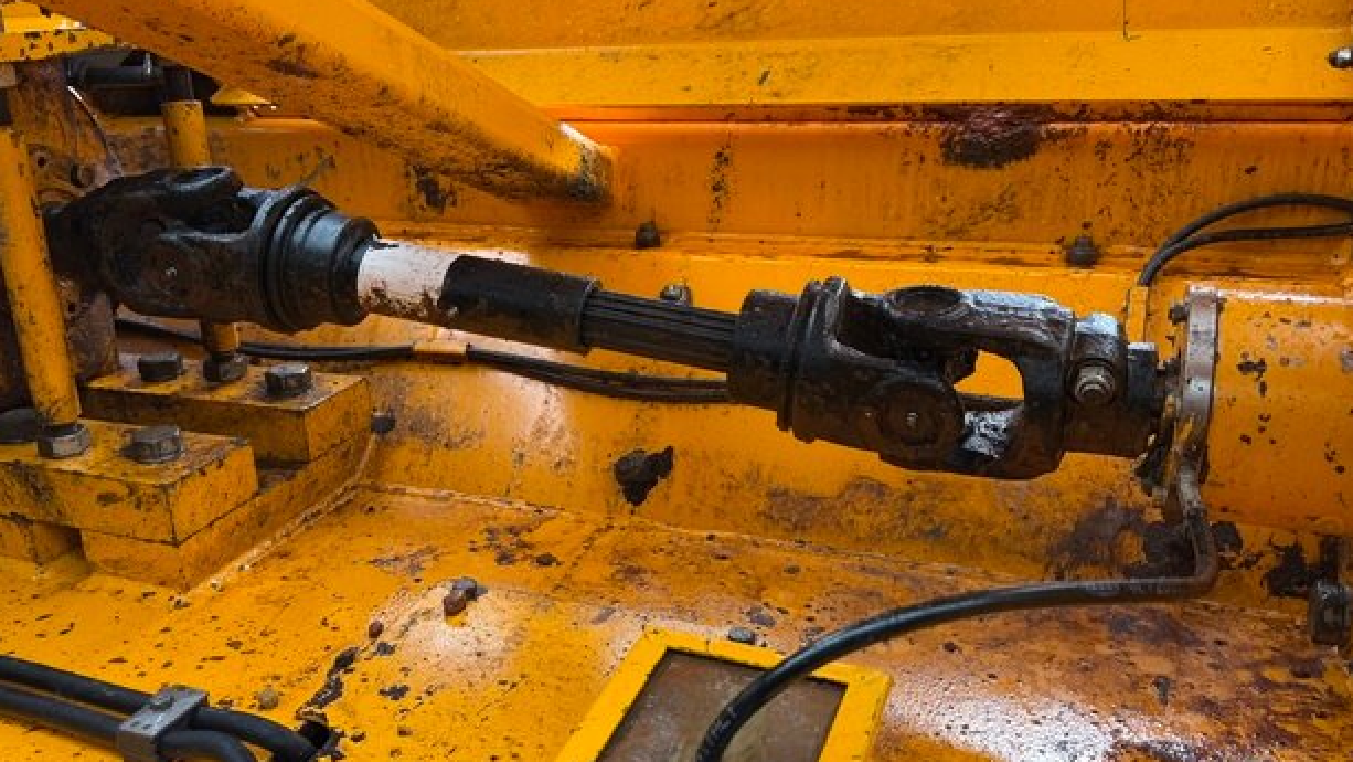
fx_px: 1148
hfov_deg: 60.9
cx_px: 616
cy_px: 416
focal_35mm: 32
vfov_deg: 36.7
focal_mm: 6.76
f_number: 1.78
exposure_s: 1/423
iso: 100
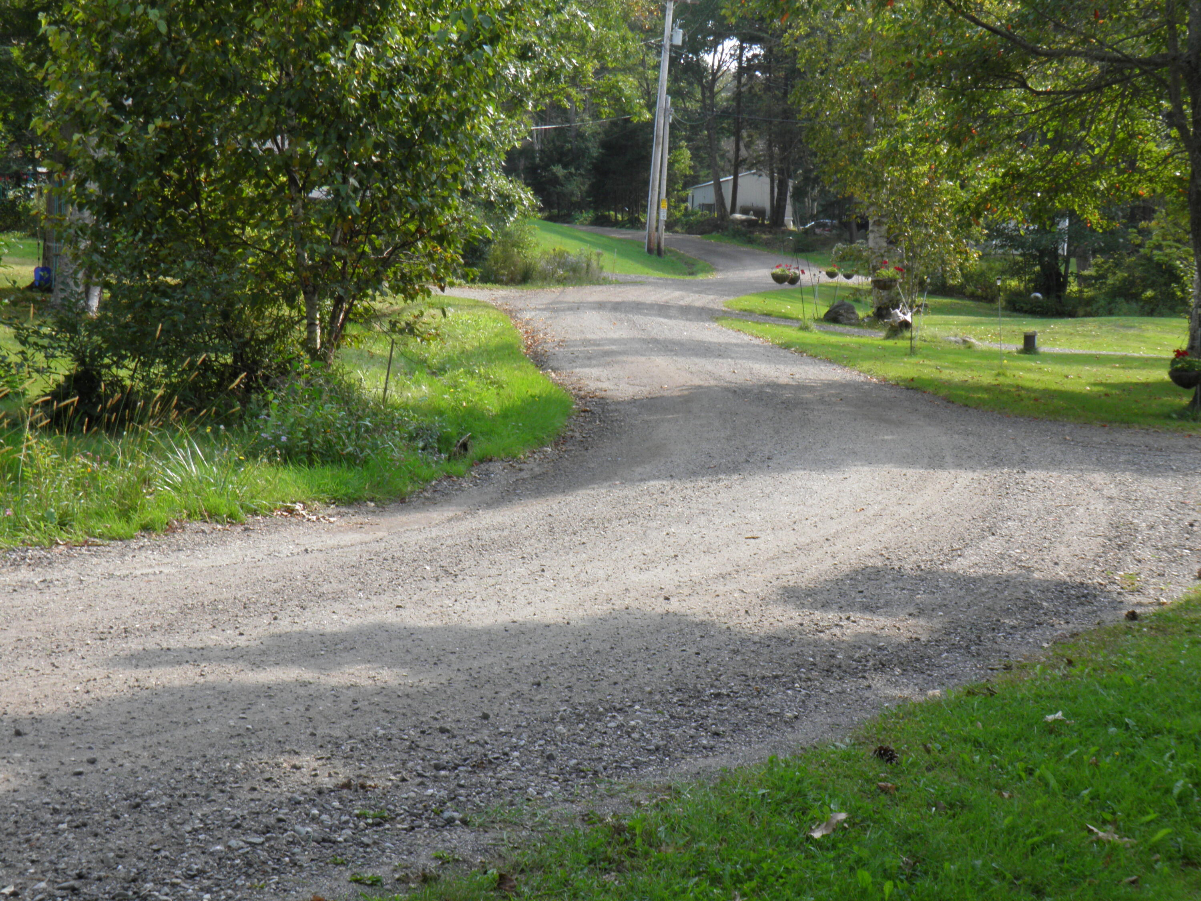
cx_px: 600
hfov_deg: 31.2
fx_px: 2151
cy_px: 450
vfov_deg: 23.7
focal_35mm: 62
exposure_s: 1/100
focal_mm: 11.2
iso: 50
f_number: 6
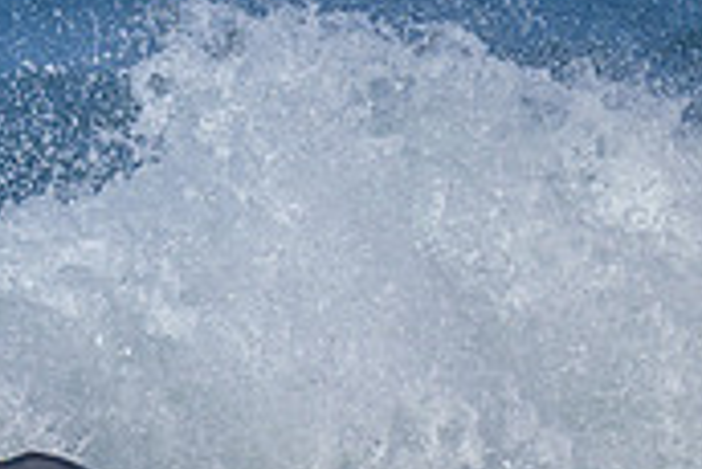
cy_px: 618
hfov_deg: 0.6
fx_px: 72541
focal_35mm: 3717
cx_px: -779
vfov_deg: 0.4
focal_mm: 800
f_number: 6.3
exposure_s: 1/2000
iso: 250
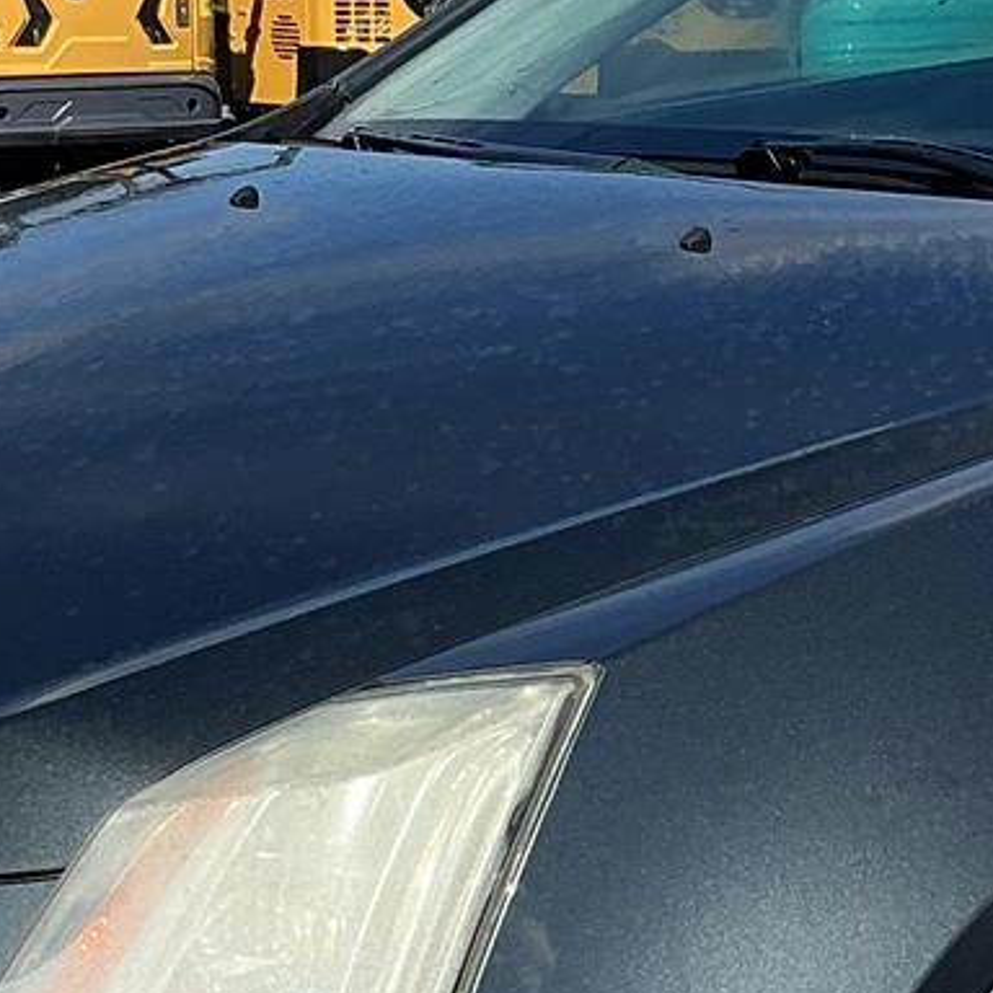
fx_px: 4187
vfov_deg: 13.5
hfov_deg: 13.3
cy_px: 672
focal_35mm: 129
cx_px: 1096
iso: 25
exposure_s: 1/1377
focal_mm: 3
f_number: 1.8
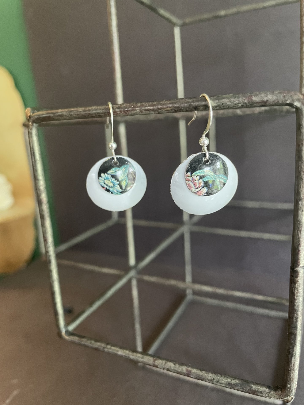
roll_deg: +3.7
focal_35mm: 26
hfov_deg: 53.1
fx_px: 304
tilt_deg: -13.5
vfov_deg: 67.3
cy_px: 202
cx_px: 152
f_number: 1.6
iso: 320
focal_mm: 4.2
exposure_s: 1/60
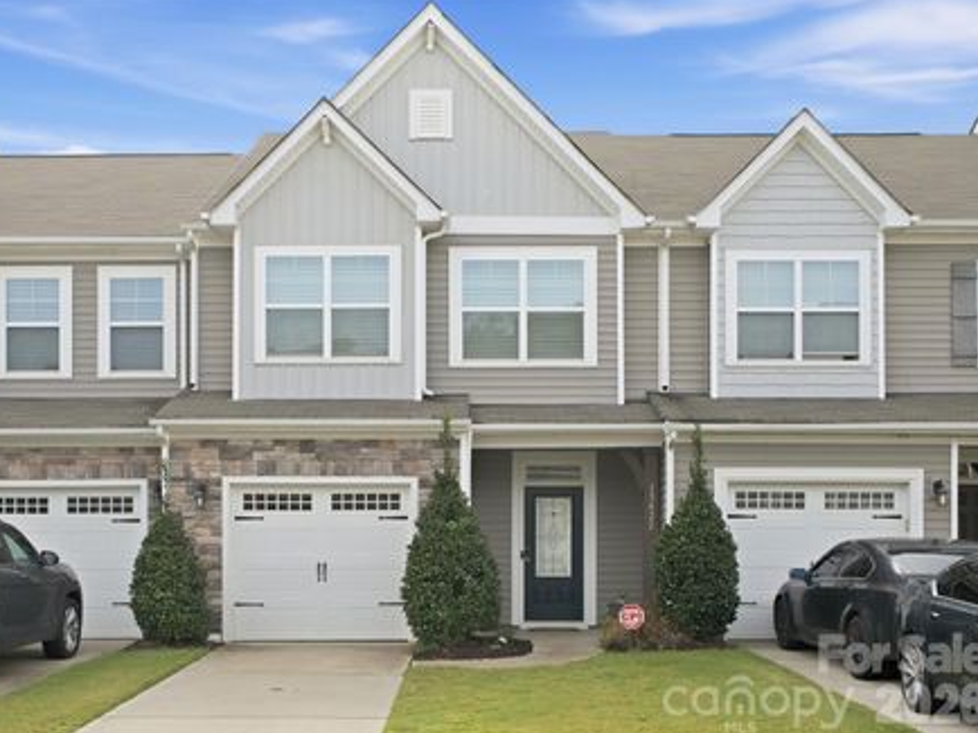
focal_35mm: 41
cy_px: 366
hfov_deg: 45.7
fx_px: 1158
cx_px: 430
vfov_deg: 35.1
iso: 100
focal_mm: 37
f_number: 7.1
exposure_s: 1/200
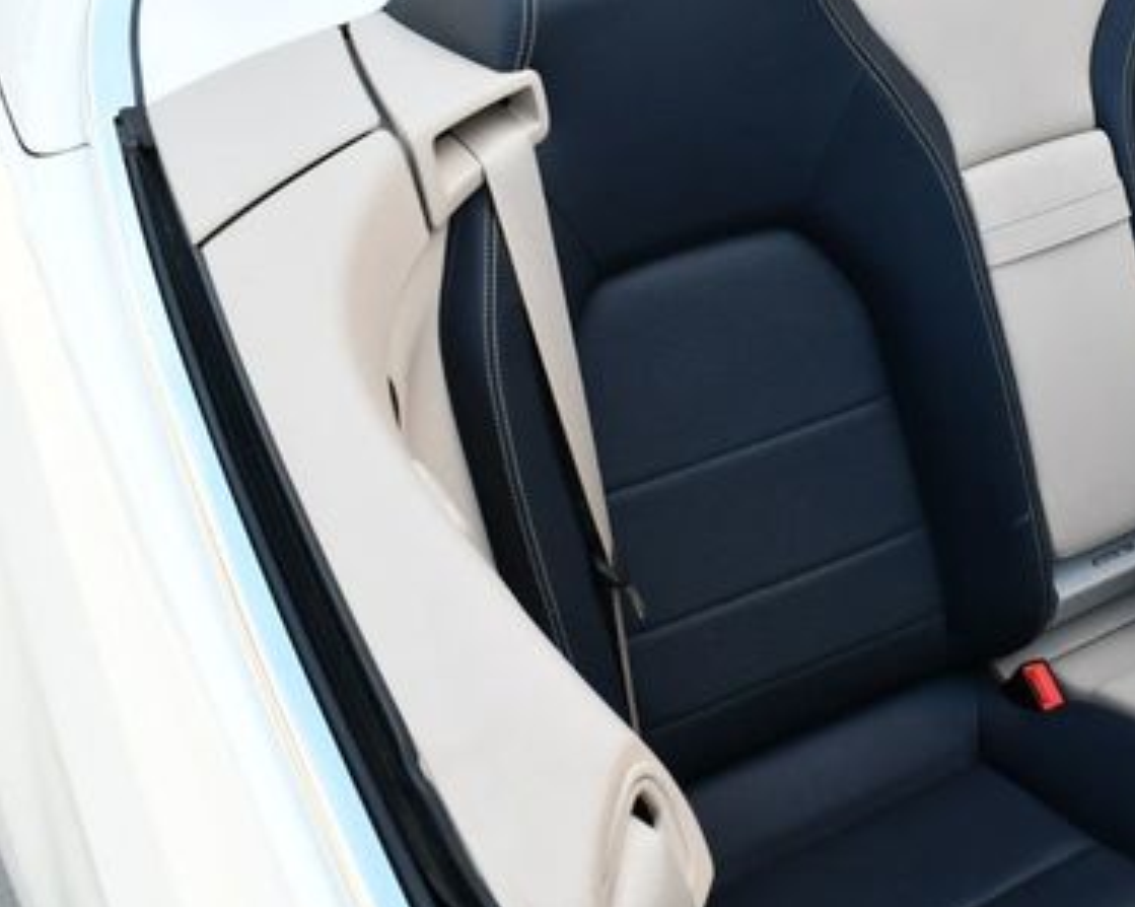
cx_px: 971
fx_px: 1947
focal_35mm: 58
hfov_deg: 31.3
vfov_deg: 26.1
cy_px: 306
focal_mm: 18
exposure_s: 1/250
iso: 360
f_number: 5.6
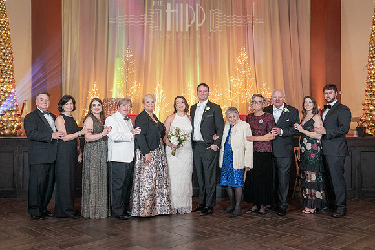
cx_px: 184
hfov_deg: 50.4
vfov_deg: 34.9
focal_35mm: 38
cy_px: 123
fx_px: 398
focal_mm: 37
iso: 4000
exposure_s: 1/125
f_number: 4
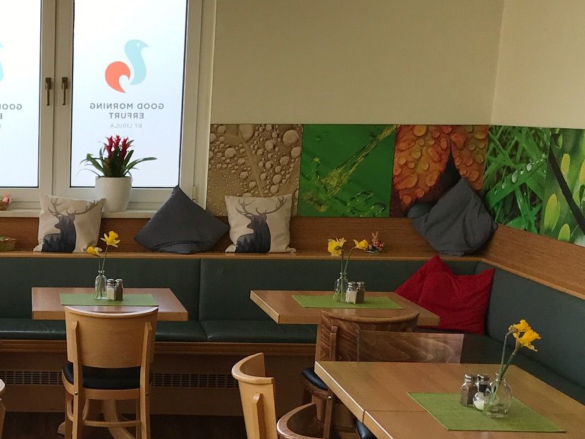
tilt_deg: -15.0
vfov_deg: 21.0
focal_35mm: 68
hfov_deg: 27.0
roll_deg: +0.0
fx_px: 1150
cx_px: 6
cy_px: 416
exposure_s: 1/371
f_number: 1.8
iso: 20
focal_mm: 3.99
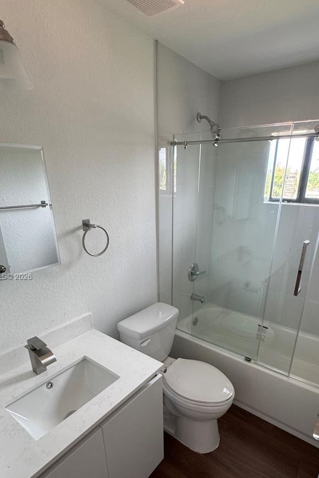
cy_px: 277
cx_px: 177
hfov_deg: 61.7
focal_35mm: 20
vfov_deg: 83.3
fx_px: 266
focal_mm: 2.22
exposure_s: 1/99
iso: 200
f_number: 2.2
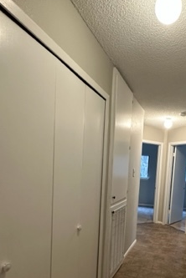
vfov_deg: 63.2
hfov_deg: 44.7
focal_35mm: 28
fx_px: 217
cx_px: 141
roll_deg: -3.5
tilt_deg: -5.0
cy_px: 193
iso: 250
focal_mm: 2.22
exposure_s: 1/60
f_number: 2.2
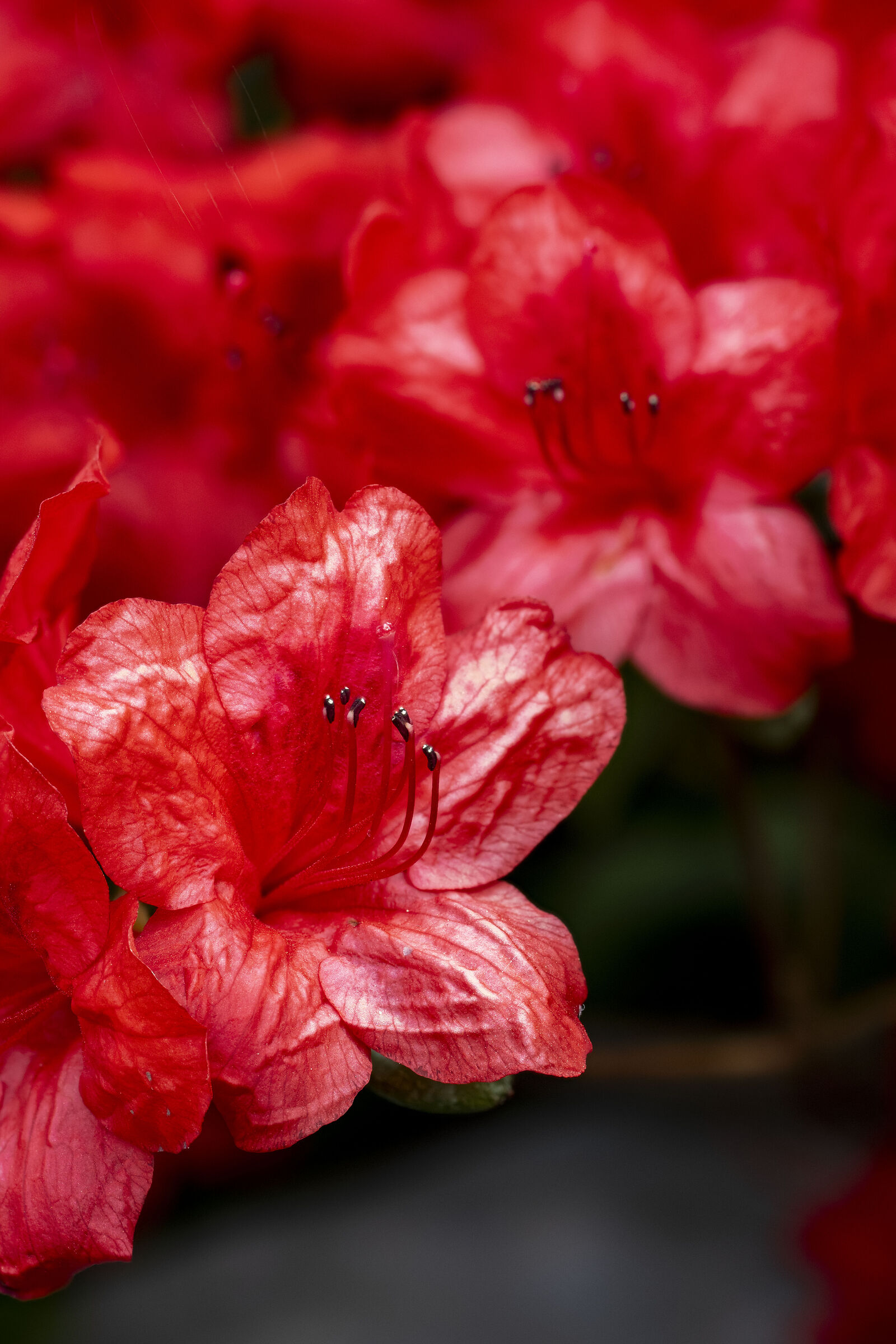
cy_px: 672
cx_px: 448
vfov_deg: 19.5
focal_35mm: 105
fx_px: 3920
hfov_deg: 13.0
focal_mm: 105
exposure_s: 1/200
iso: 500
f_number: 10
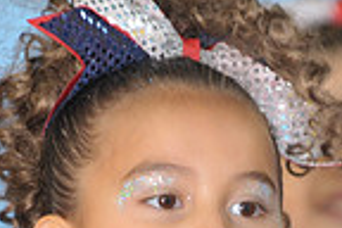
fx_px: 7628
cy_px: 378
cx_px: 214
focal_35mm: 803
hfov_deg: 2.6
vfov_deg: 1.7
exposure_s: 1/125
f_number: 2.8
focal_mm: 200
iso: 500
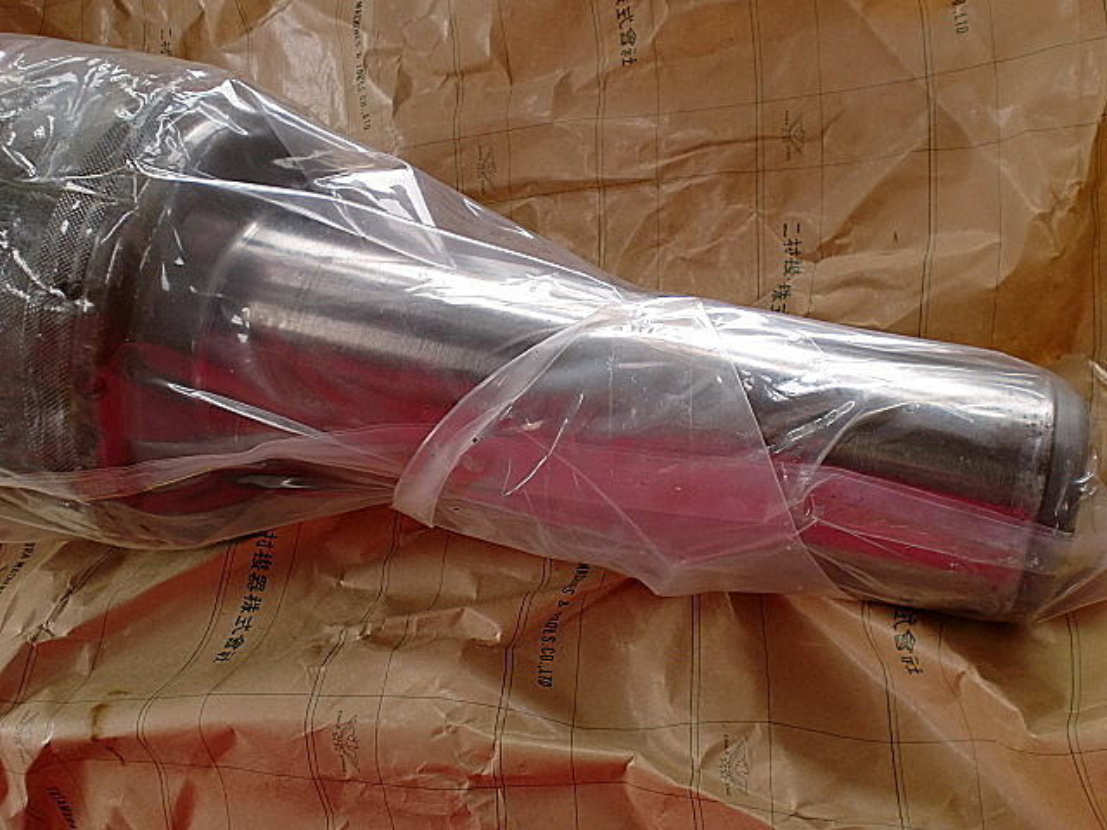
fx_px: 1119
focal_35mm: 35
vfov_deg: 40.7
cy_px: 415
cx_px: 554
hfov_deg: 52.6
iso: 64
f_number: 3.1
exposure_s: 1/100
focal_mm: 6.3
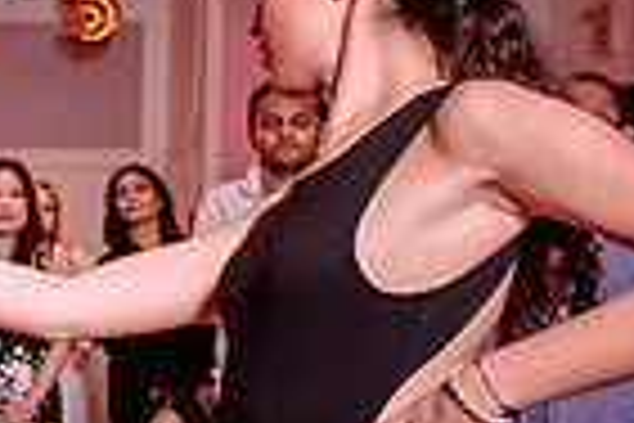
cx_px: -152
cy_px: 491
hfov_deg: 18.2
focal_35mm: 106
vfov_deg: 12.6
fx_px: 1867
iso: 500
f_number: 2.8
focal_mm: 24
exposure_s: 1/125
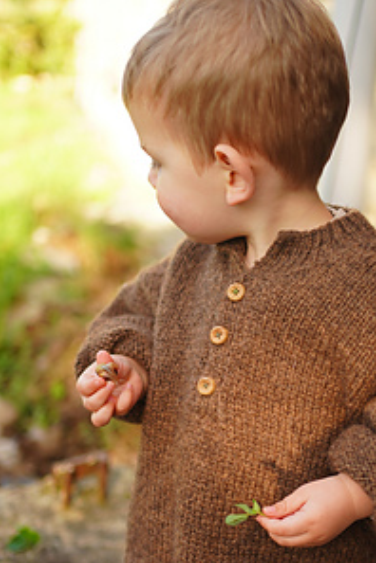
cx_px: 250
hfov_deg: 22.9
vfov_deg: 33.6
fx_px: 924
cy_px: 381
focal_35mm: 59
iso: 100
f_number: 1.8
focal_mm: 35
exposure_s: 1/320
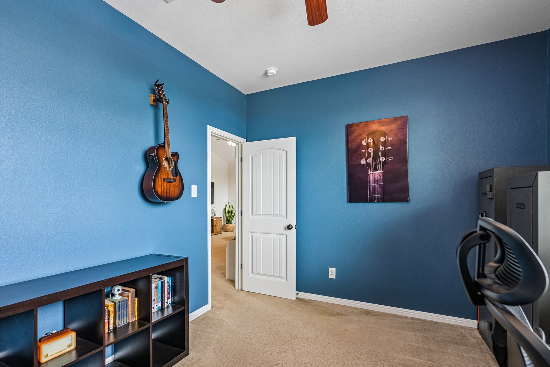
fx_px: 290
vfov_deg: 64.4
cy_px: 202
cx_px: 245
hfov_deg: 86.6
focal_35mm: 19
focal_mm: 15
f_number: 6.7
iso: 400
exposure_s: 1/8
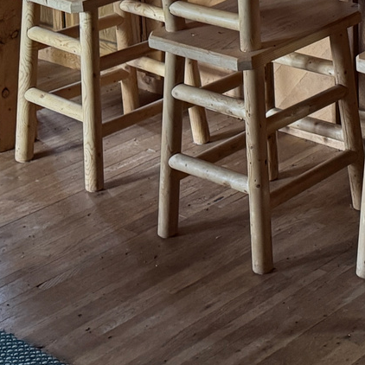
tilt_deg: -6.3
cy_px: -259
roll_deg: +0.8
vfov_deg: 15.0
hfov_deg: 15.2
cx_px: 604
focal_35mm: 103
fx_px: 1229
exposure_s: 1/60
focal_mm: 6.76
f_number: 1.78
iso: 400
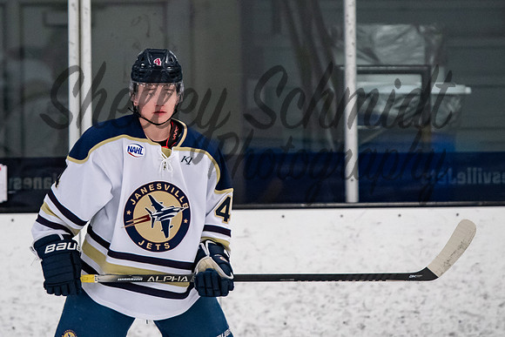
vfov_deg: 3.2
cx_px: 167
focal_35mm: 426
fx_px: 5983
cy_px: 104
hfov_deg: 4.8
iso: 2000
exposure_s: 1/800
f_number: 3.5
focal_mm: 200
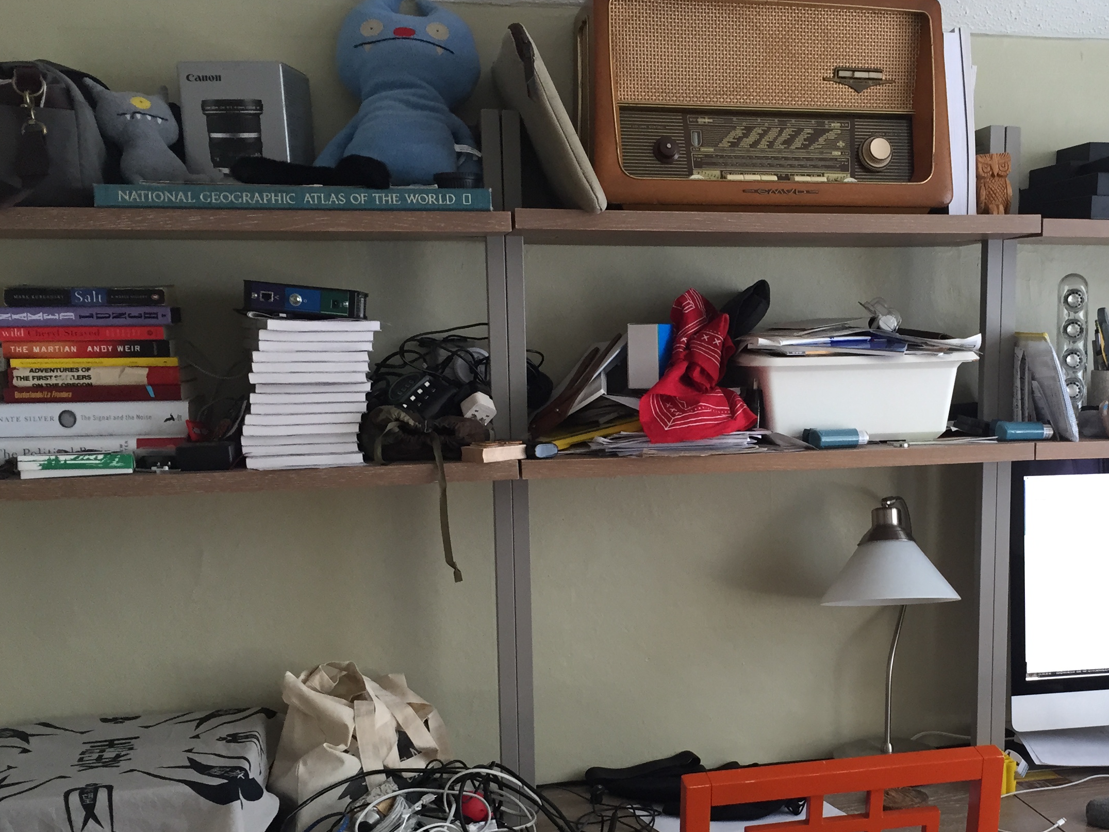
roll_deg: +0.2
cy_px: 535
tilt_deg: -10.1
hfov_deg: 42.0
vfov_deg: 32.7
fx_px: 1410
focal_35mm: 44
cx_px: 794
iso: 80
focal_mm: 4.15
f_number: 2.2
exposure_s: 1/30
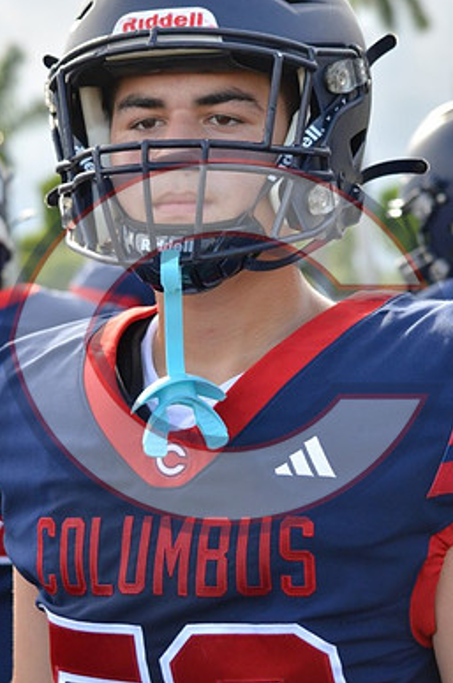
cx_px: 222
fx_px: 2048
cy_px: 342
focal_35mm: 108
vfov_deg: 19.0
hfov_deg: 12.6
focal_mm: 62
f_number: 6.3
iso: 500
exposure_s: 1/640
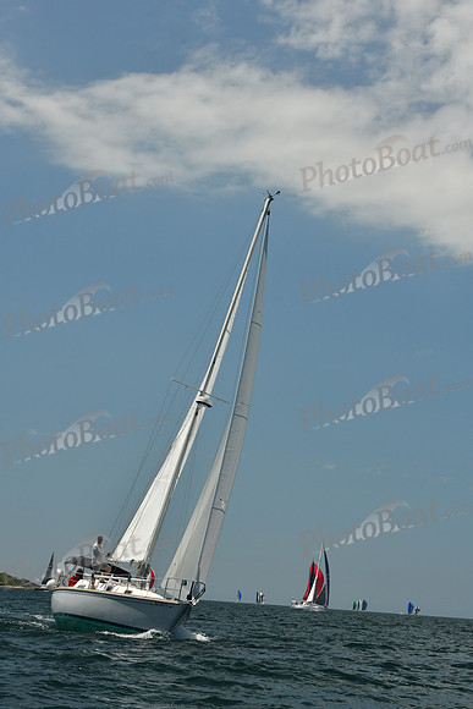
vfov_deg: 23.9
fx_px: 1674
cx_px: 236
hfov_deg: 16.1
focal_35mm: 85
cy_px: 354
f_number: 9
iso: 320
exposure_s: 1/640
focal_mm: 85
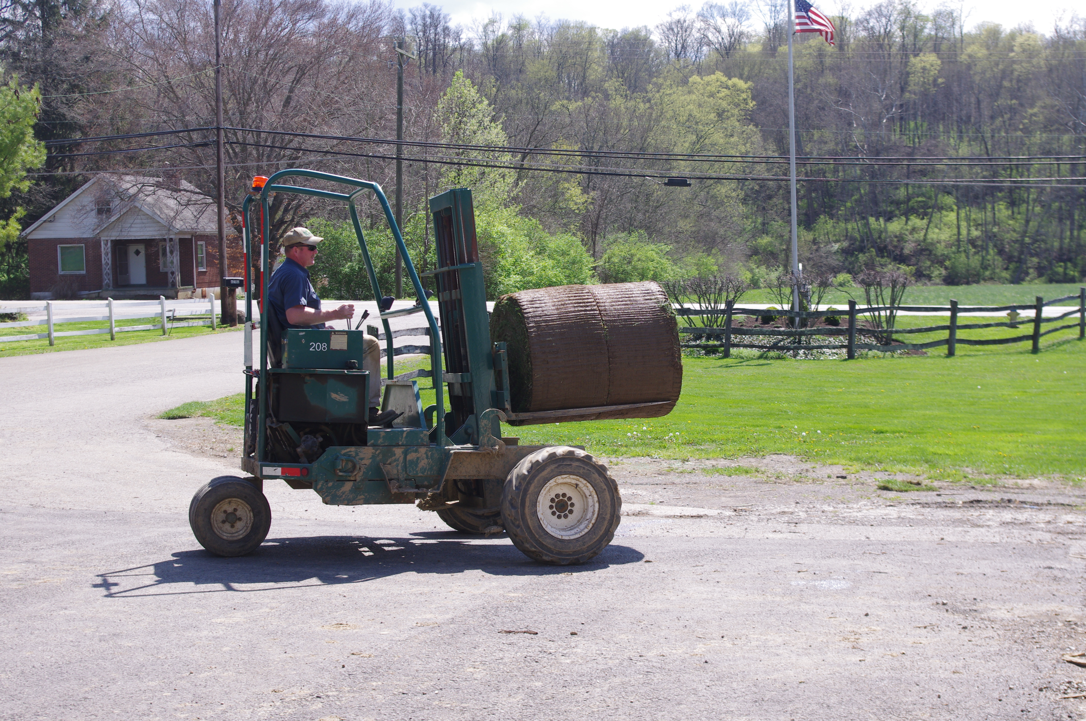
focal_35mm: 57
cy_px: 360
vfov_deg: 23.7
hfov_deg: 35.1
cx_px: 543
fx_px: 1717
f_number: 7.1
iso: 200
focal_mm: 37.5
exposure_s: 1/320
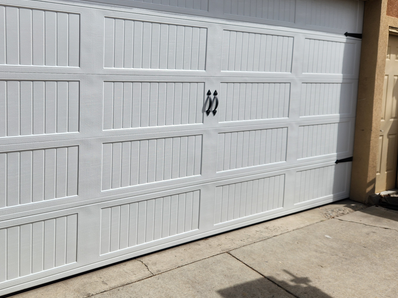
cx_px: 128
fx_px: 391
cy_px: 110
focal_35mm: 34
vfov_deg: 41.5
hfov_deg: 52.8
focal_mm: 5.4
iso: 20
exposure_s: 1/2890
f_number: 1.8
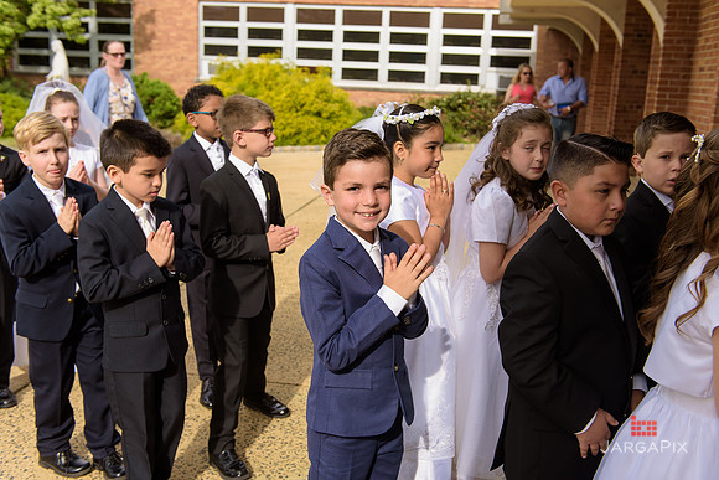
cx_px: 360
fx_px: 759
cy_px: 240
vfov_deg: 35.1
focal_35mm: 38
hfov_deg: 50.7
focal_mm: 38
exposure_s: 1/800
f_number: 4
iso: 250
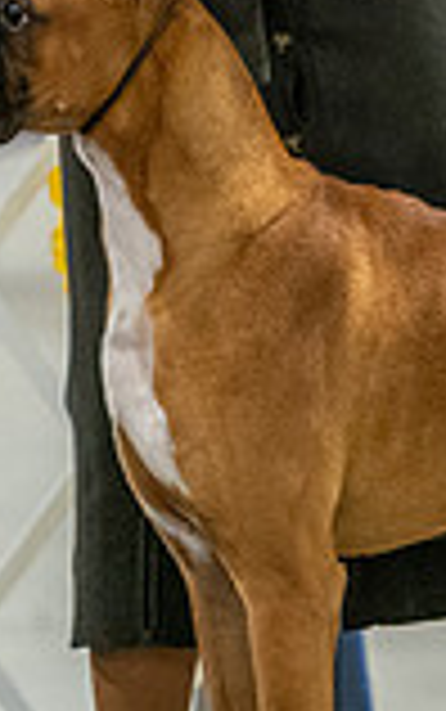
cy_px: 45
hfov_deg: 1.5
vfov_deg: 2.4
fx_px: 16870
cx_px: 295
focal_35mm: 869
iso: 6400
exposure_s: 1/250
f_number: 3.5
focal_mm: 200
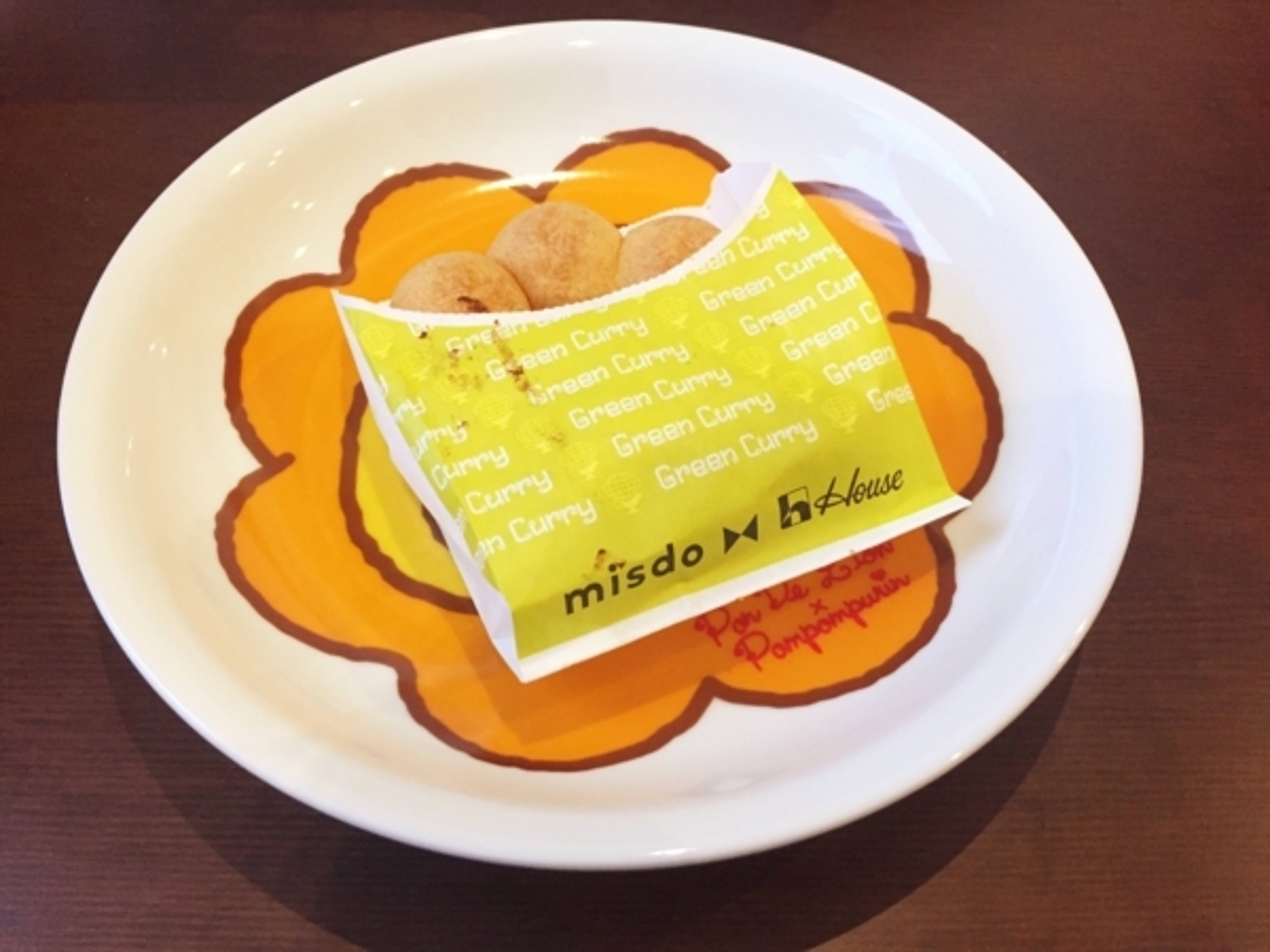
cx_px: 635
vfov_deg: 48.2
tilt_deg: -56.2
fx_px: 1064
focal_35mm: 29
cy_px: 476
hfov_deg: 61.7
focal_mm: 4.15
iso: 160
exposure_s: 1/30
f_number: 2.2
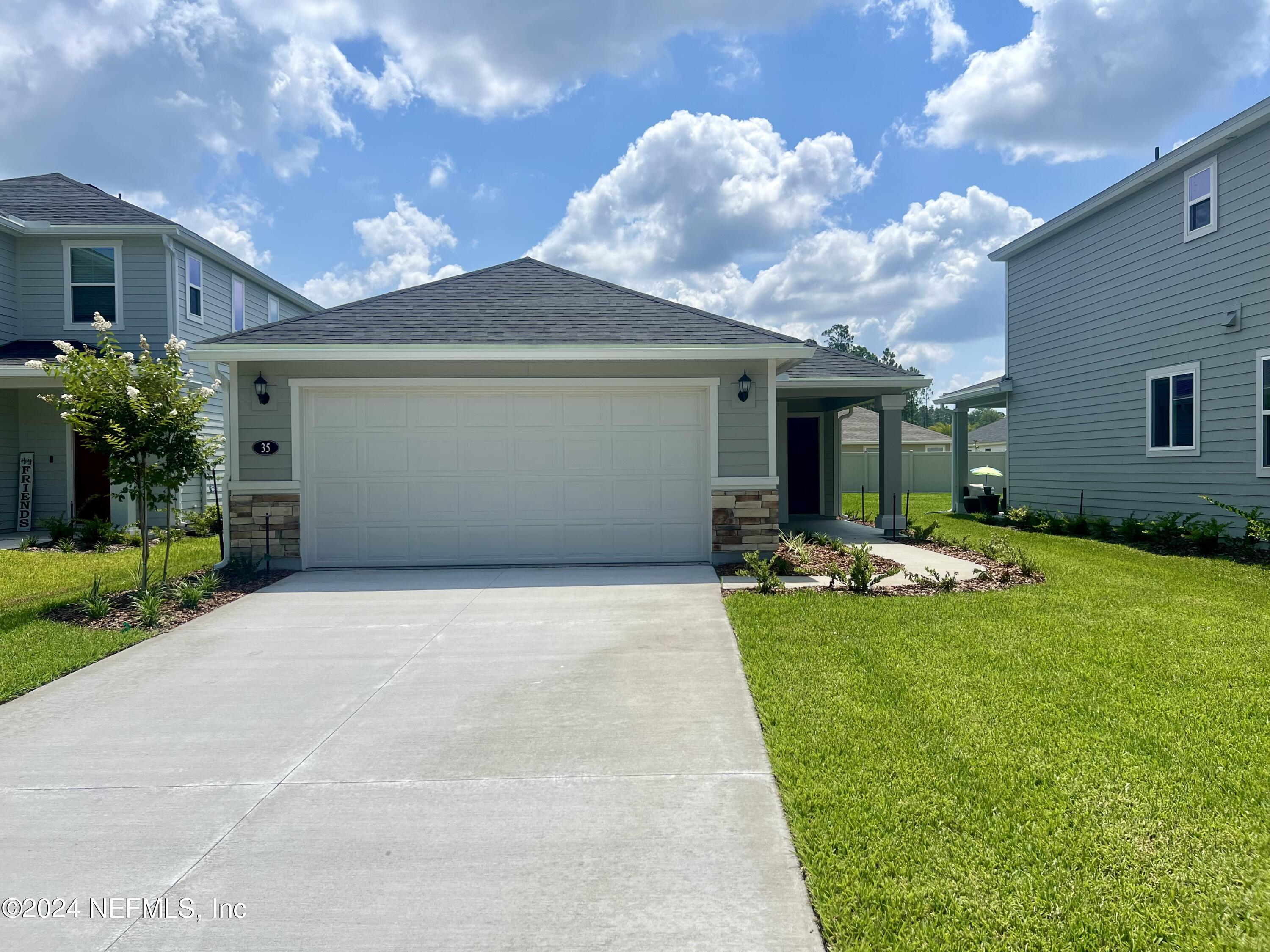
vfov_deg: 53.1
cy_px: 476
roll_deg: +0.7
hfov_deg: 67.3
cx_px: 635
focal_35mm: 26
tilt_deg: -0.7
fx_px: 954
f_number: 1.5
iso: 50
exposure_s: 1/8696
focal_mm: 5.7
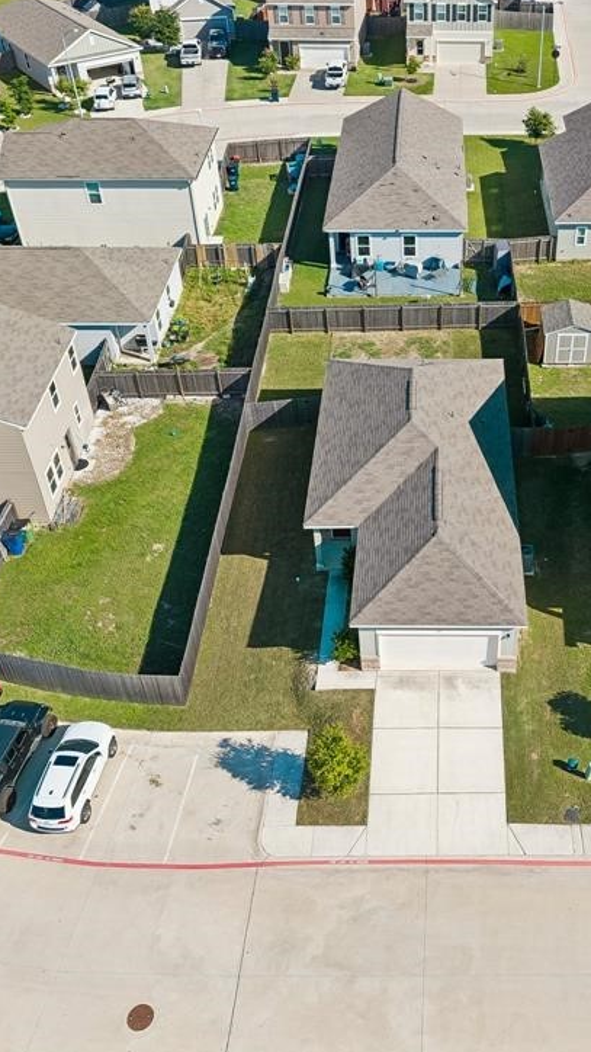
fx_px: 1031
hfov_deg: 31.5
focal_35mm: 37
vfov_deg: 54.0
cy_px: 527
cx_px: 428
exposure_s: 1/2500
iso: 140
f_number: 1.8
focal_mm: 8.7
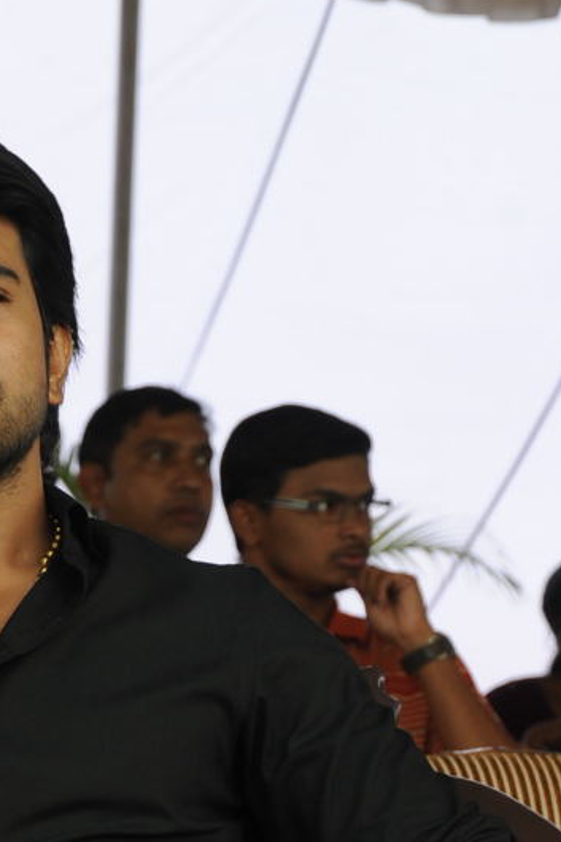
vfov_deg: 7.1
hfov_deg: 4.8
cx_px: 4
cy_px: 995
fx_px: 6712
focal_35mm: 287
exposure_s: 1/125
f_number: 8
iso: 500
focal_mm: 95
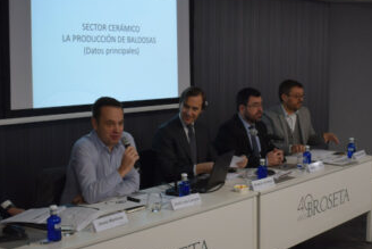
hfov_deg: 34.8
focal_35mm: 57
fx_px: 589
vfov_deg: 23.8
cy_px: 119
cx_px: 234
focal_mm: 20
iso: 400
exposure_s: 1/80
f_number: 4.5
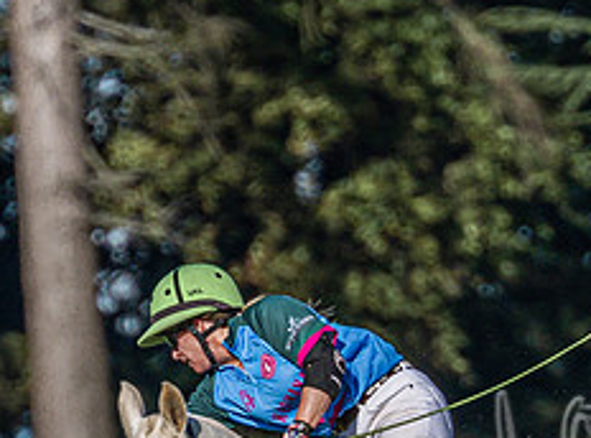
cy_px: 865
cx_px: 278
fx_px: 41367
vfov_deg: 0.6
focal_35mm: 2433
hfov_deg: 0.8
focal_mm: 400
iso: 250
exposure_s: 1/1600
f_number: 5.6
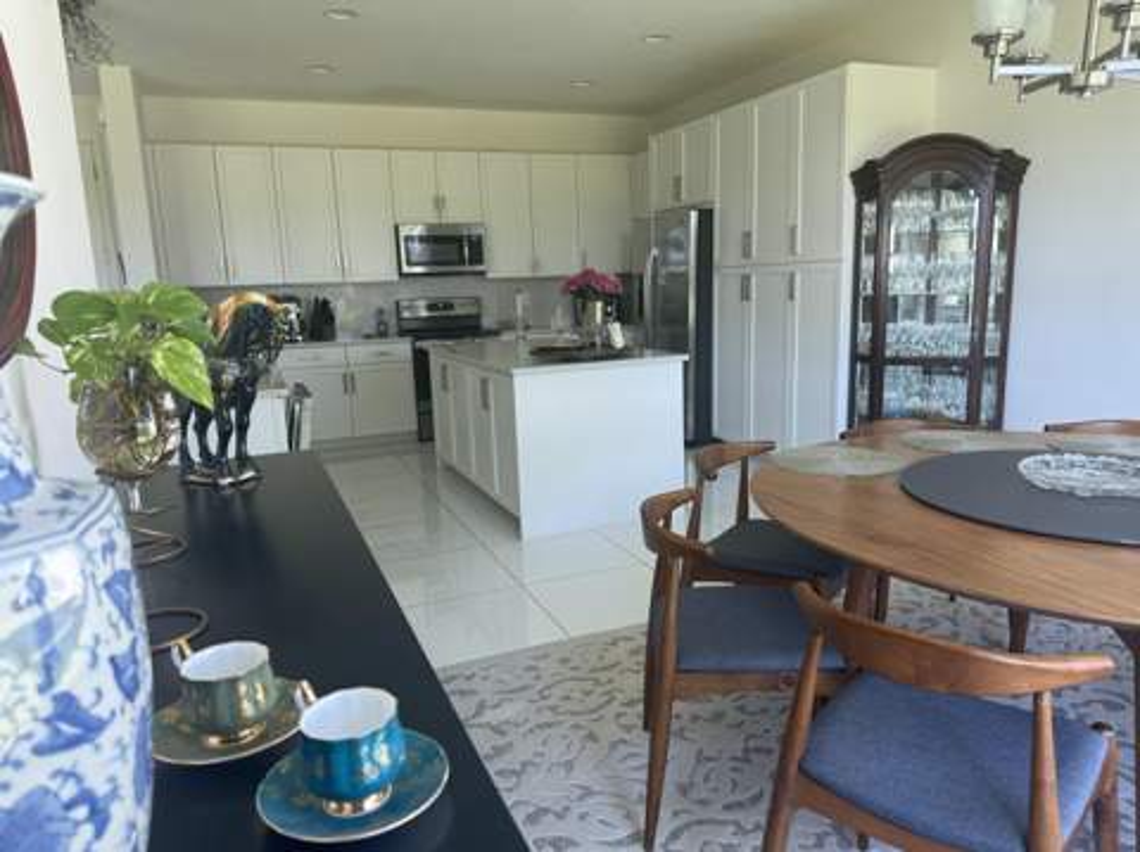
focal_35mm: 24
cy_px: 426
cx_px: 570
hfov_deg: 71.7
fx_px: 790
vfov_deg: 56.7
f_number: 1.78
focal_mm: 6.76
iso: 160
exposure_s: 1/121
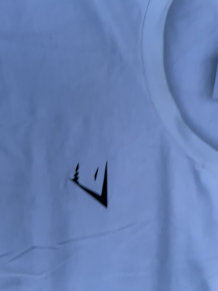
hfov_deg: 53.1
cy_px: 146
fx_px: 218
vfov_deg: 67.3
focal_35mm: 26
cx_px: 109
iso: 200
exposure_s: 1/60
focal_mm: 4.2
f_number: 1.6
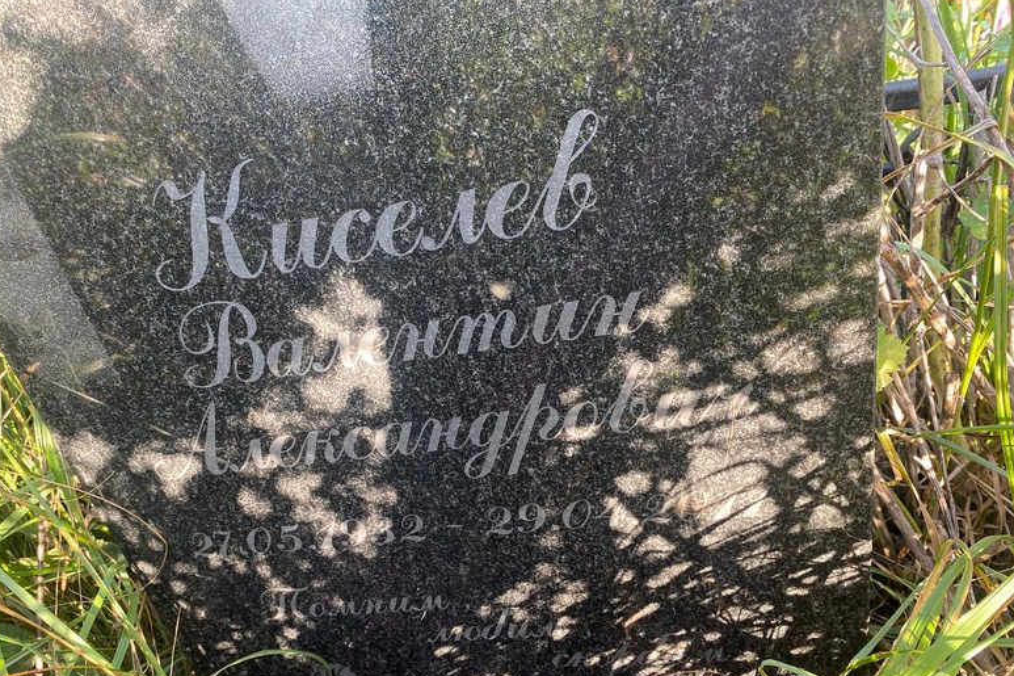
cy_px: 382
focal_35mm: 28
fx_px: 788
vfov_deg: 46.3
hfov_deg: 65.5
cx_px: 491
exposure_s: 1/121
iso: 64
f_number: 1.8
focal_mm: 4.25
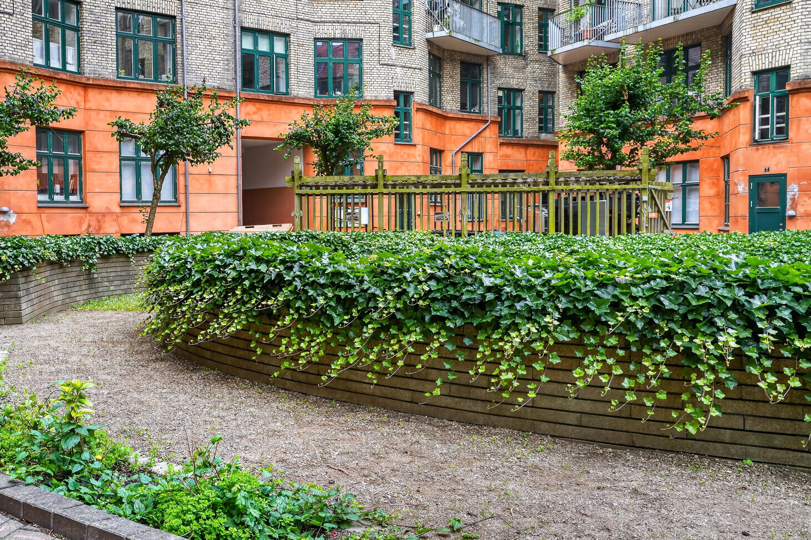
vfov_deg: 39.9
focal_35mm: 33
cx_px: 312
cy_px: 245
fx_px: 743
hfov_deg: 56.6
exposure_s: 1/10
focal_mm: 25
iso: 400
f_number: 8
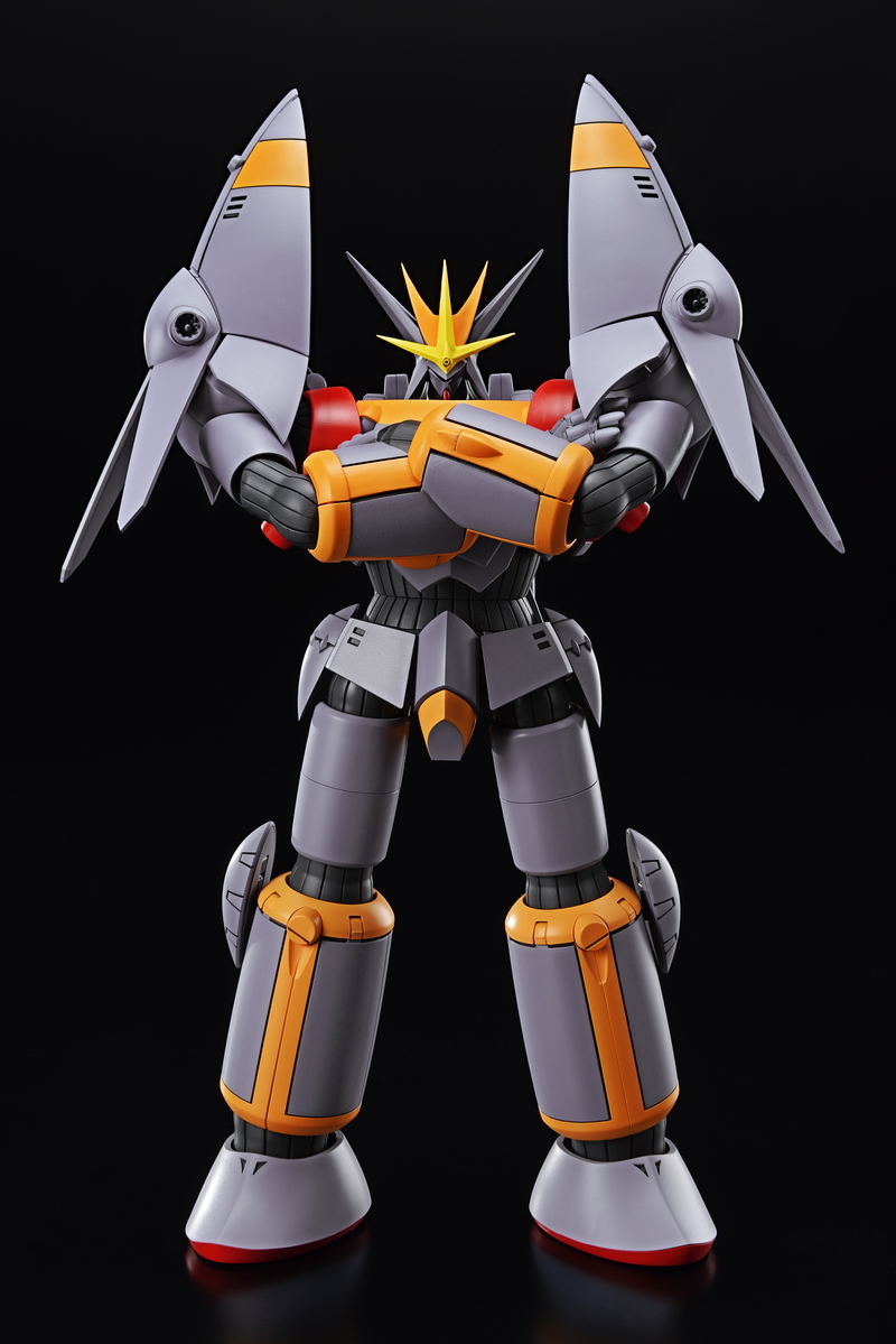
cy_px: 672
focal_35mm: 85
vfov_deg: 23.9
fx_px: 3171
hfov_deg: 16.1
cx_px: 448
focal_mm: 85
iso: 140
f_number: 32
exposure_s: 1/125
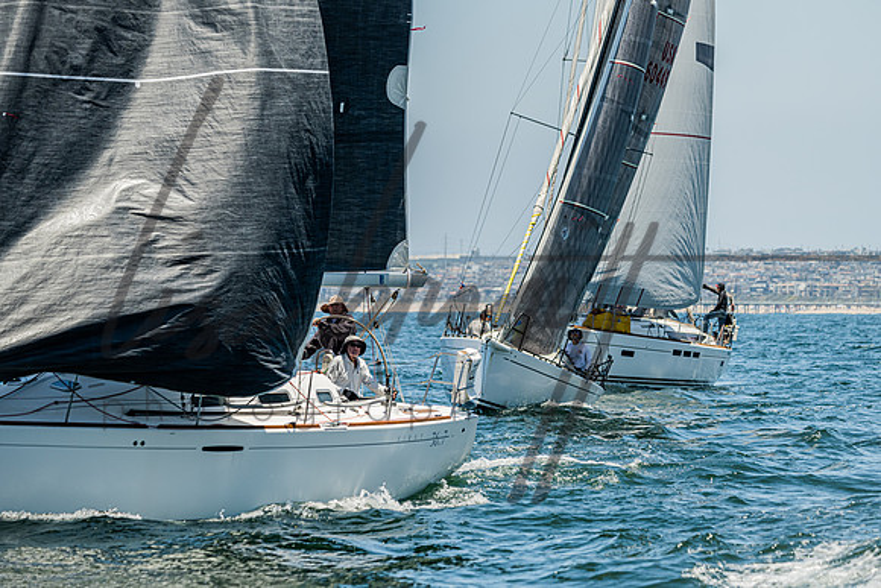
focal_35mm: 202
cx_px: 505
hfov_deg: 10.2
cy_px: 322
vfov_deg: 6.8
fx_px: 4944
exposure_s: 1/1000
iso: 320
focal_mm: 170
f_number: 5.6
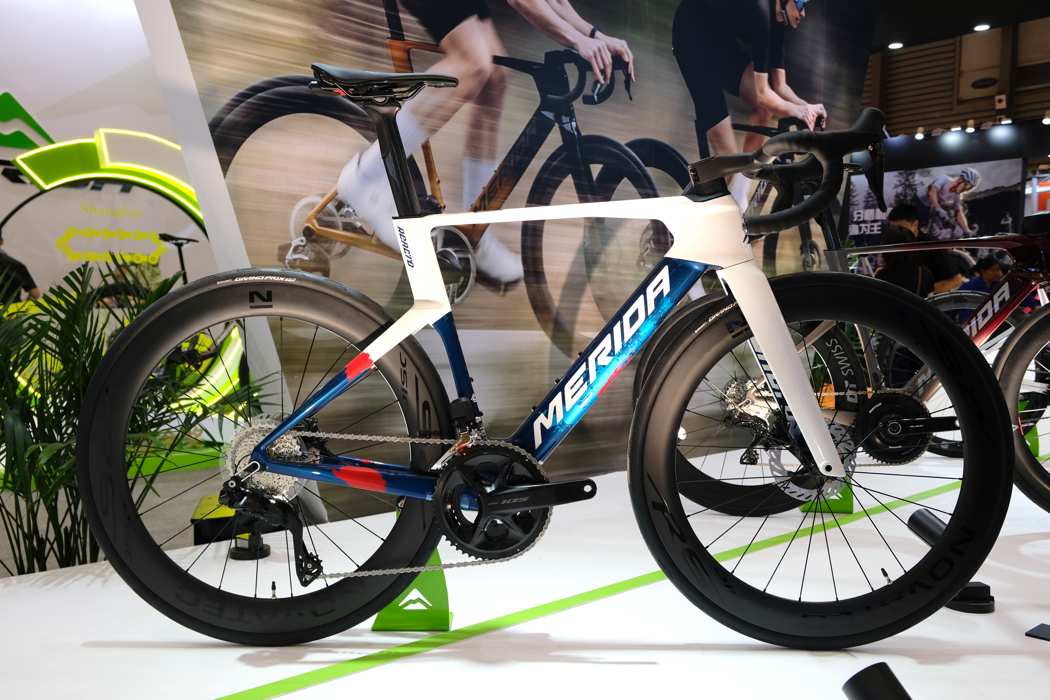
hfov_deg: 63.7
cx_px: 525
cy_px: 350
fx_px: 846
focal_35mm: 29
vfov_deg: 45.0
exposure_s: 1/140
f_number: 4
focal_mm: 19.6
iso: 400
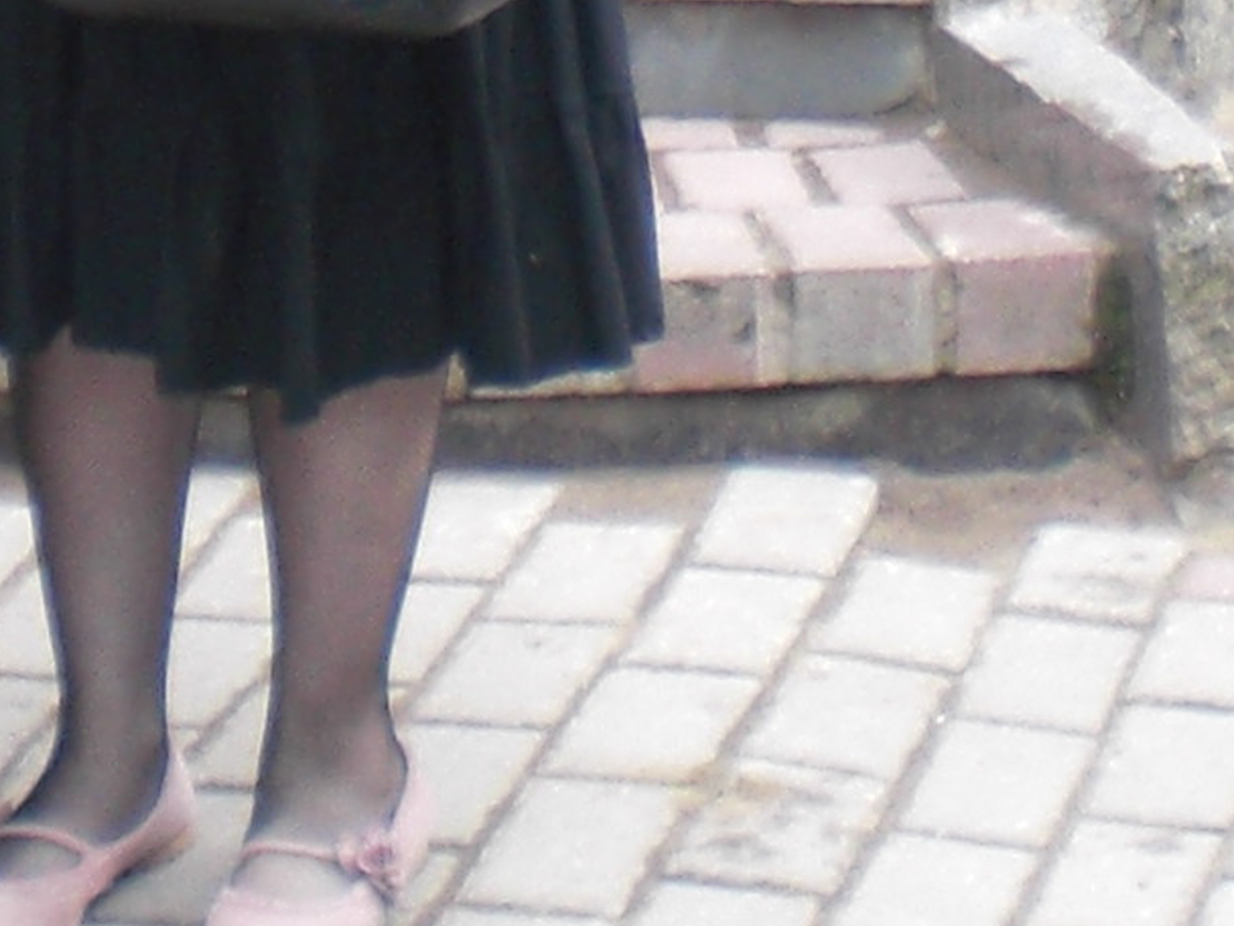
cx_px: 282
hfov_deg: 9.7
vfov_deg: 7.0
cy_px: -1026
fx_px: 7272
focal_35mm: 204
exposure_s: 1/80
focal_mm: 6.3
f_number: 3.1
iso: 100
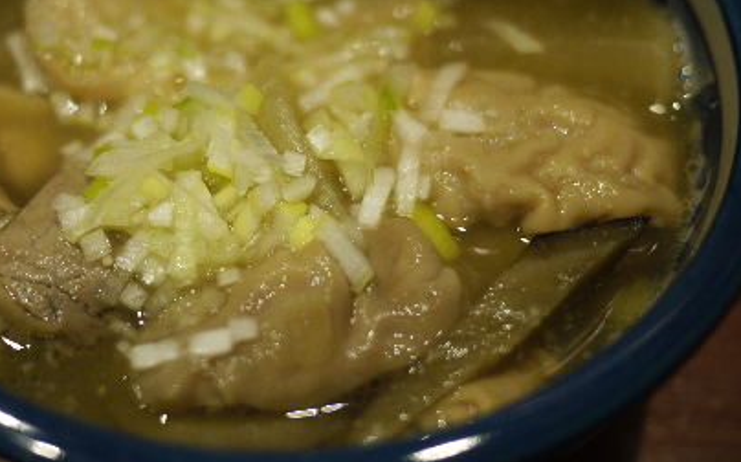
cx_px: 297
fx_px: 1272
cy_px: 170
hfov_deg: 32.4
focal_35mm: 63
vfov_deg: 20.6
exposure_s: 1/30
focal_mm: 20
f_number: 1.7
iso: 200
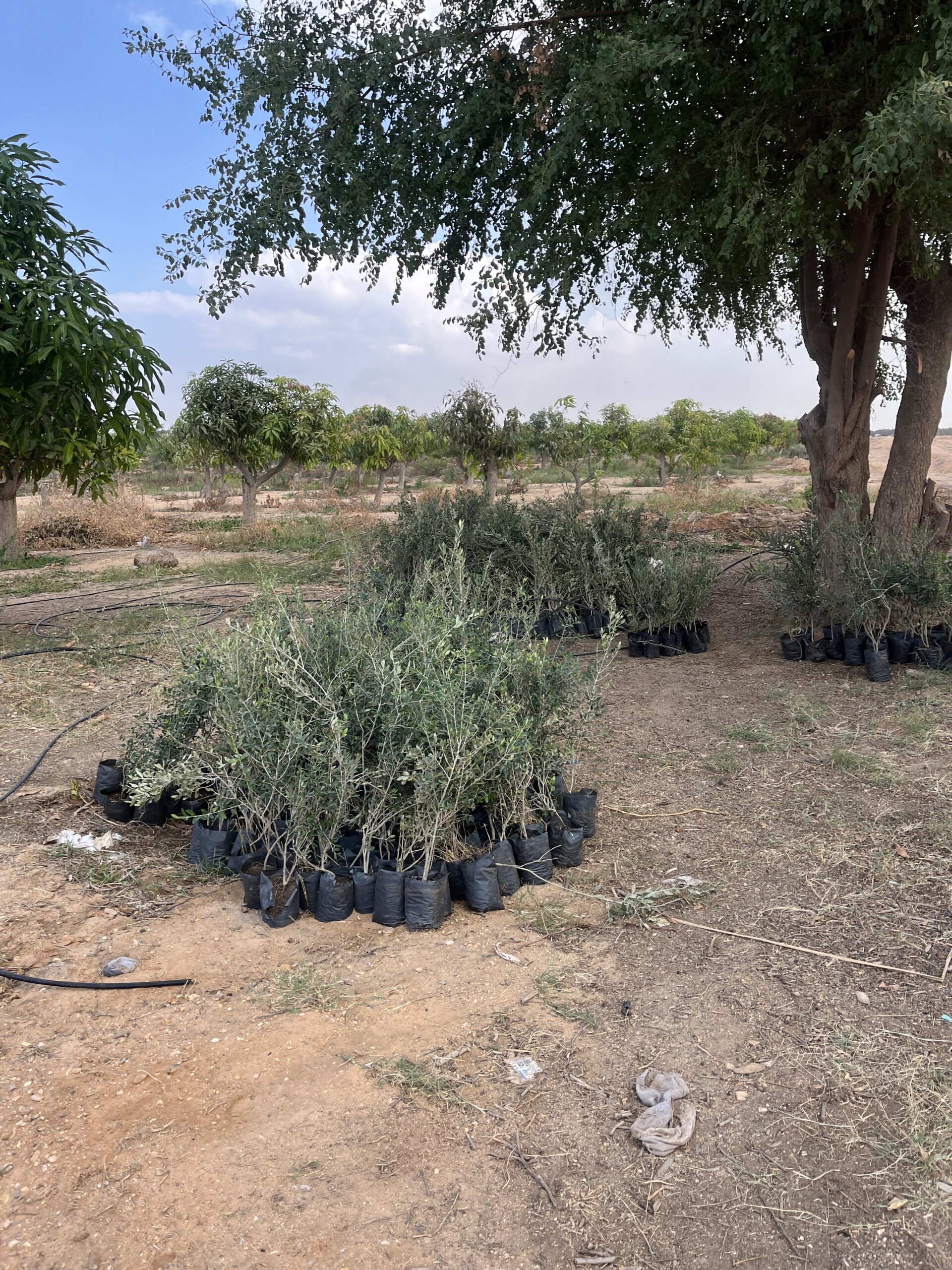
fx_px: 953
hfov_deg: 53.1
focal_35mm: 26
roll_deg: -0.4
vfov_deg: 67.3
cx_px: 476
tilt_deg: -10.8
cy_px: 635
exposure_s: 1/992
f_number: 1.6
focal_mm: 5.1
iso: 50
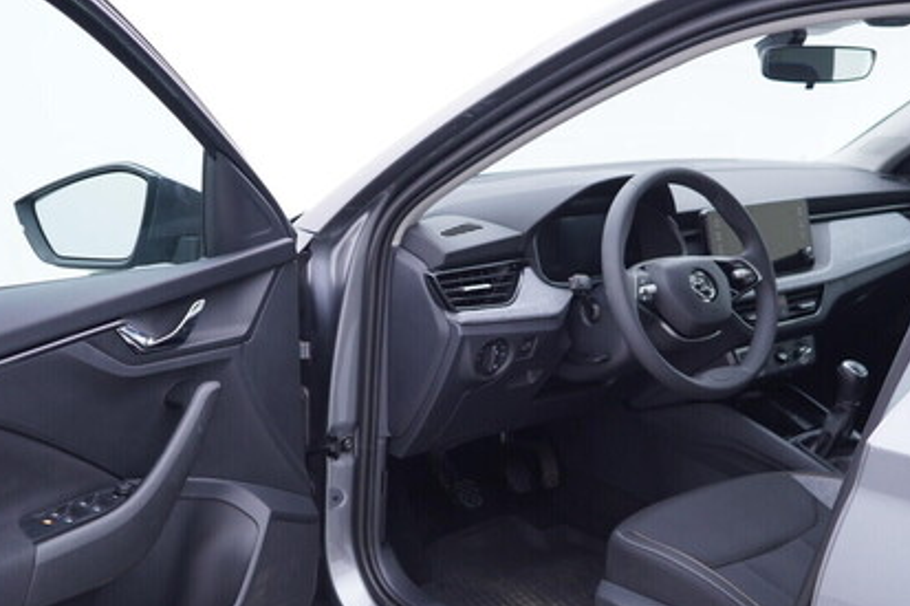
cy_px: 382
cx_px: 469
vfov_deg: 27.9
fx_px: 1213
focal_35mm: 48
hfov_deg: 41.1
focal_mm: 24
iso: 125
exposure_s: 1/40
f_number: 2.8
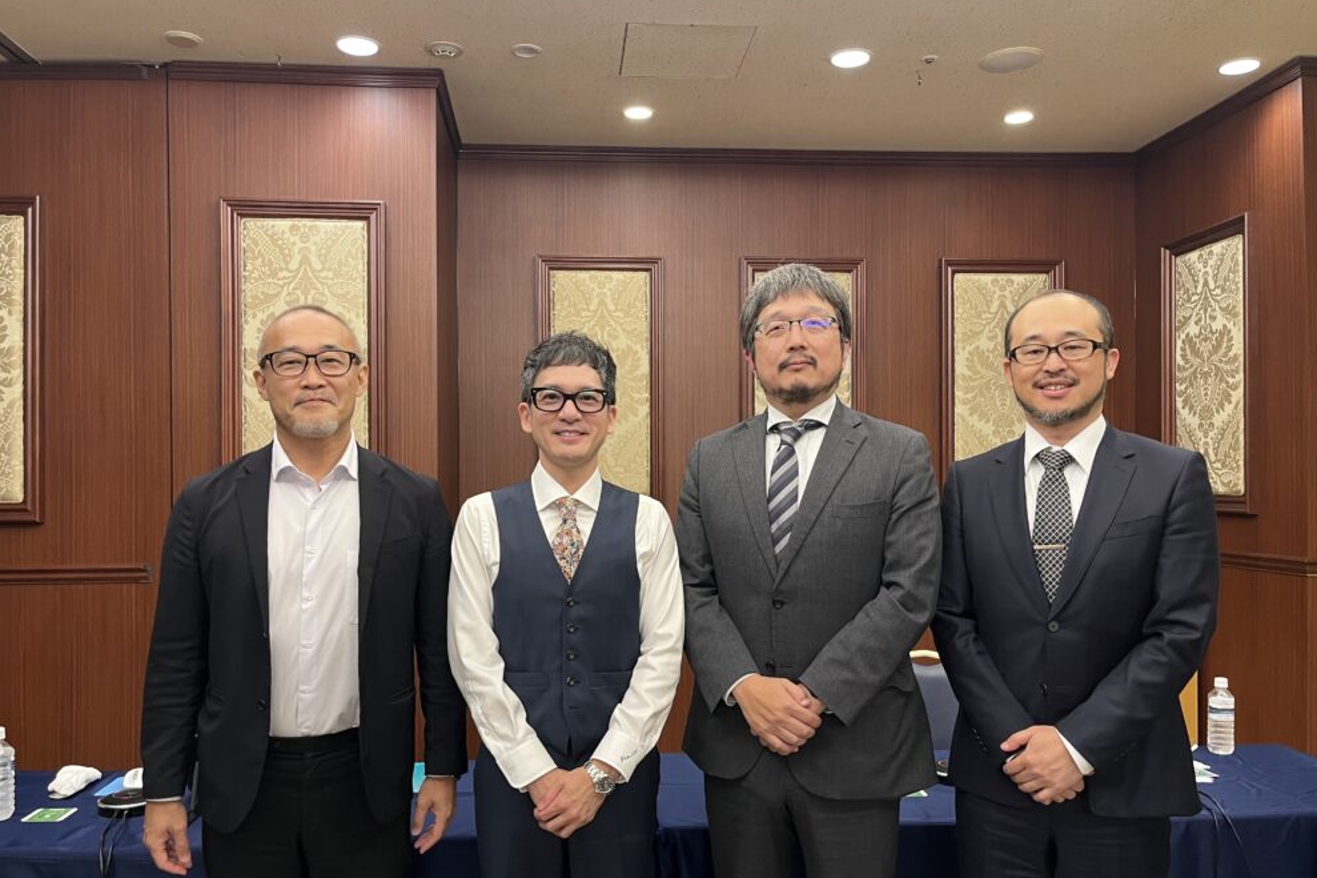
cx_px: 638
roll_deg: -0.3
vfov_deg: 46.4
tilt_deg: -0.7
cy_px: 472
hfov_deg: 65.5
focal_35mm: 28
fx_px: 1024
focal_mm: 5.1
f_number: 1.6
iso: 100
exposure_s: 1/60
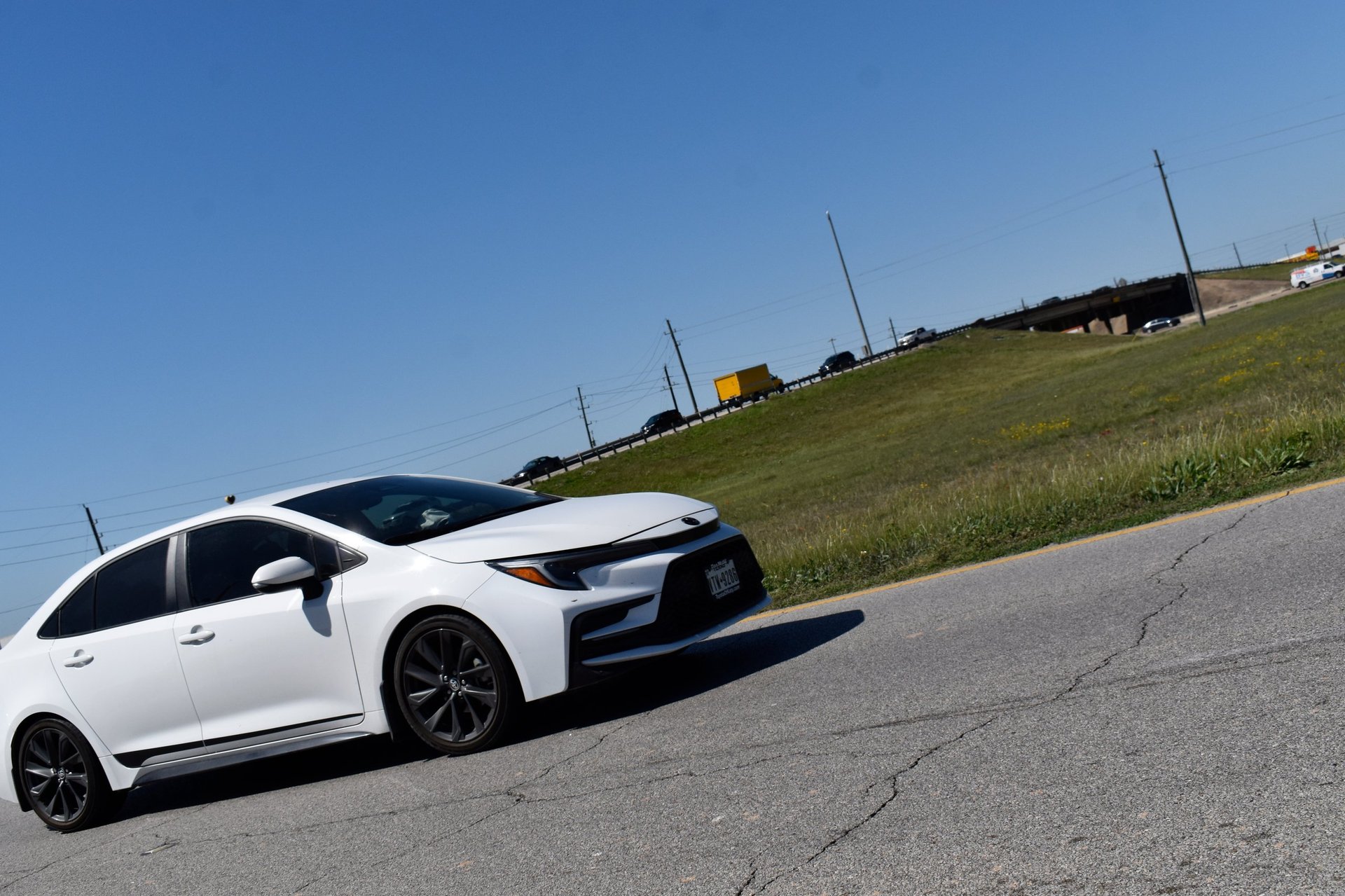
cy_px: 448
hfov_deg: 47.9
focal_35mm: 40
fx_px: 1513
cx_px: 672
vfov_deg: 33.0
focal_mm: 27
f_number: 8
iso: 320
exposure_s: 1/2000
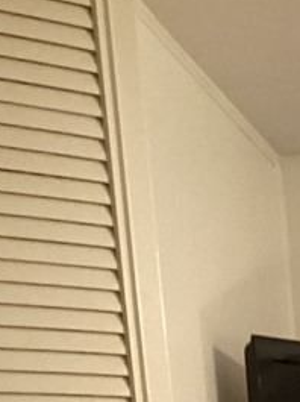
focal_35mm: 120
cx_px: 547
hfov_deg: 11.4
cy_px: 742
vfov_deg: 14.3
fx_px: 1390
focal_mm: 3.3
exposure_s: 1/30
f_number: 2.4
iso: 640
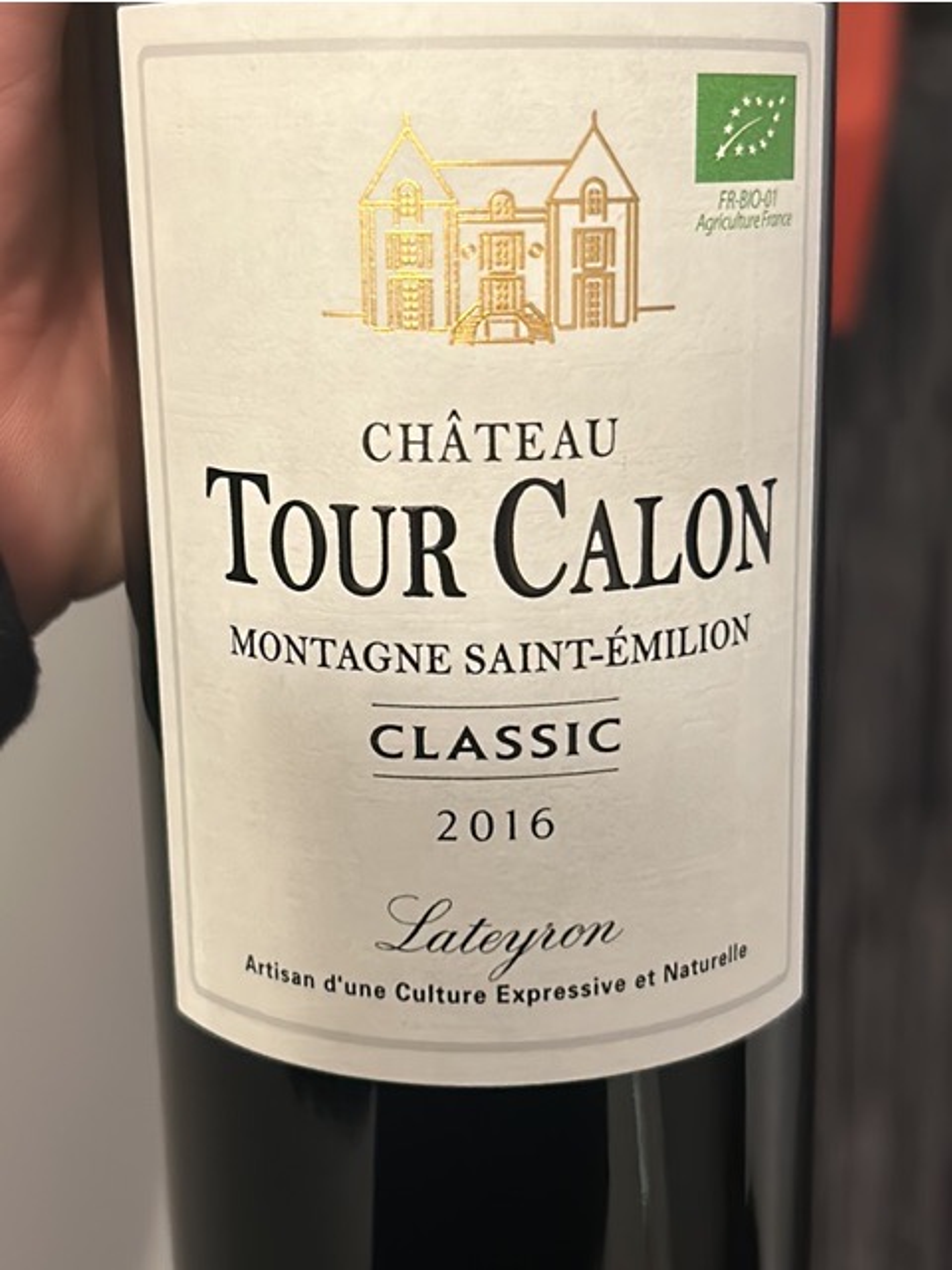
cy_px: 635
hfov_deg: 51.4
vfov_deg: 65.3
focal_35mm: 27
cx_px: 476
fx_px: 990
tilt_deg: -52.5
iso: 500
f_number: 1.5
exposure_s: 1/50
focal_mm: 5.7
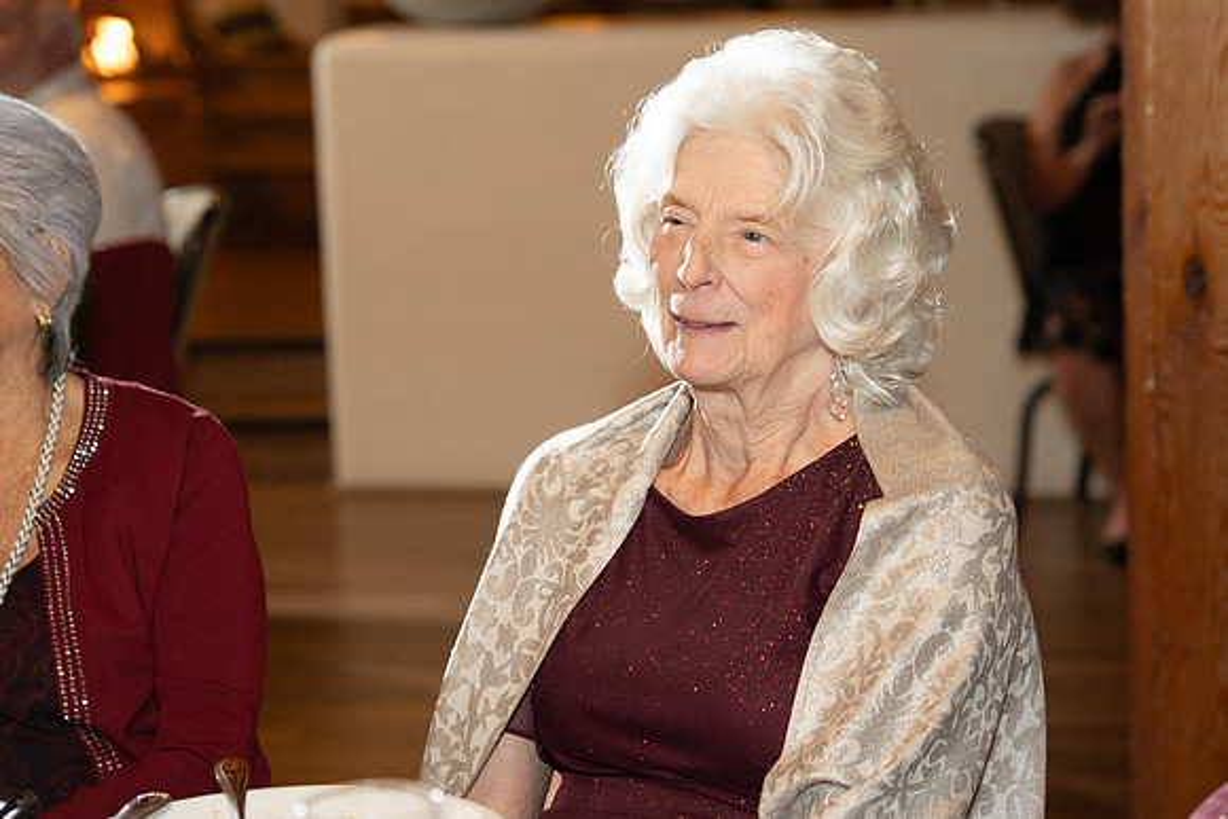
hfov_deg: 21.9
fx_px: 3173
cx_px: 614
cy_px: 410
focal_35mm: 93
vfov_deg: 14.7
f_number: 2.8
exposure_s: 1/125
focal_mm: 62.3
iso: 1600
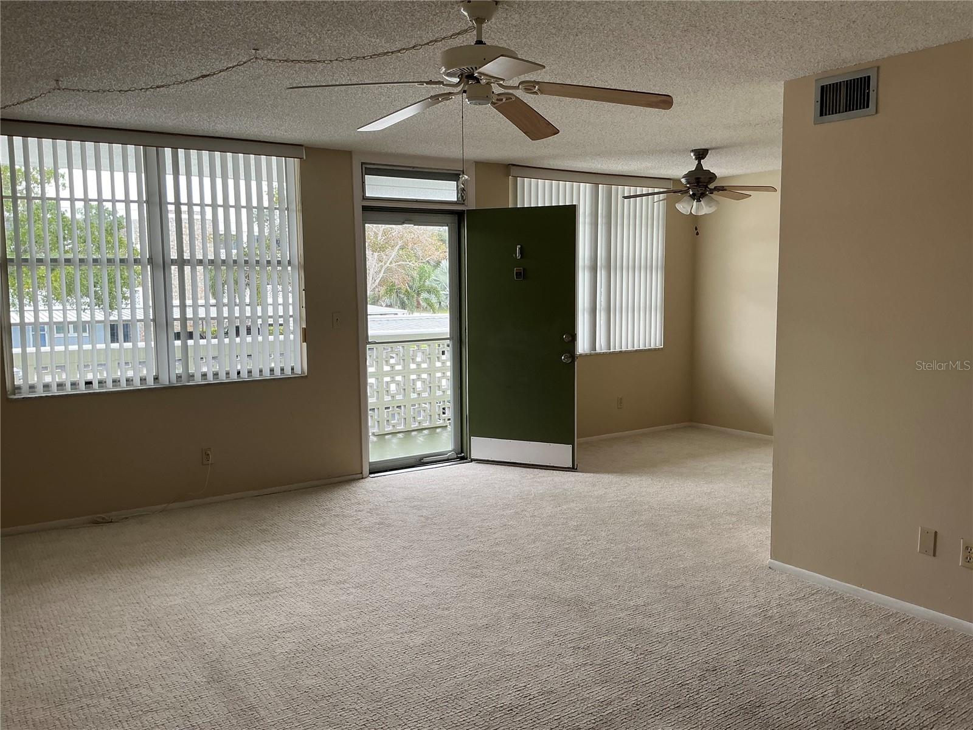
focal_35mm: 28
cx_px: 486
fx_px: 787
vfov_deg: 49.7
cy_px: 365
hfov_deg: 63.4
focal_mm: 3
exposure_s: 1/122
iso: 25
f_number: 1.8
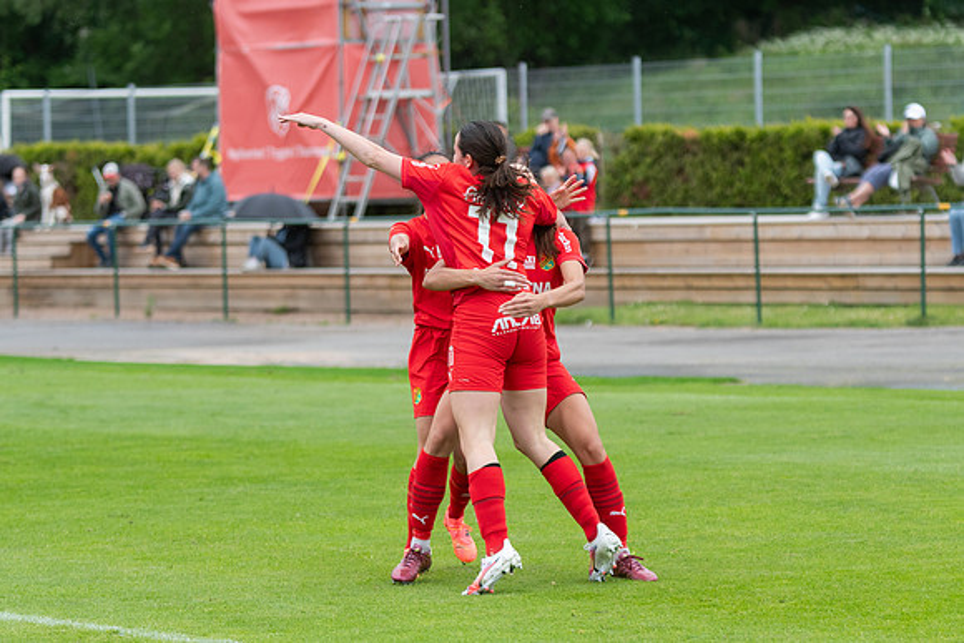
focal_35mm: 183
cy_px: 322
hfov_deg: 11.2
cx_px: 482
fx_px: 4895
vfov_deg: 7.5
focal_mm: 112
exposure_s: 1/1600
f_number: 3.2
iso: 400
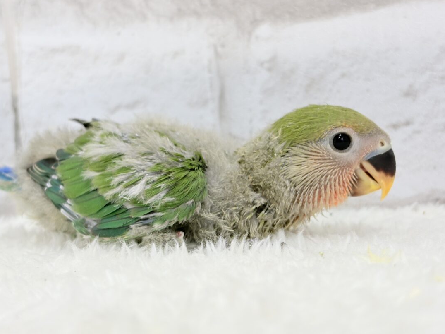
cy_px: 171
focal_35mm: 58
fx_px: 746
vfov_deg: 25.2
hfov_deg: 33.2
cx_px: 230
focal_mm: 5.96
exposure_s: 1/50
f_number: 1.6
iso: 64
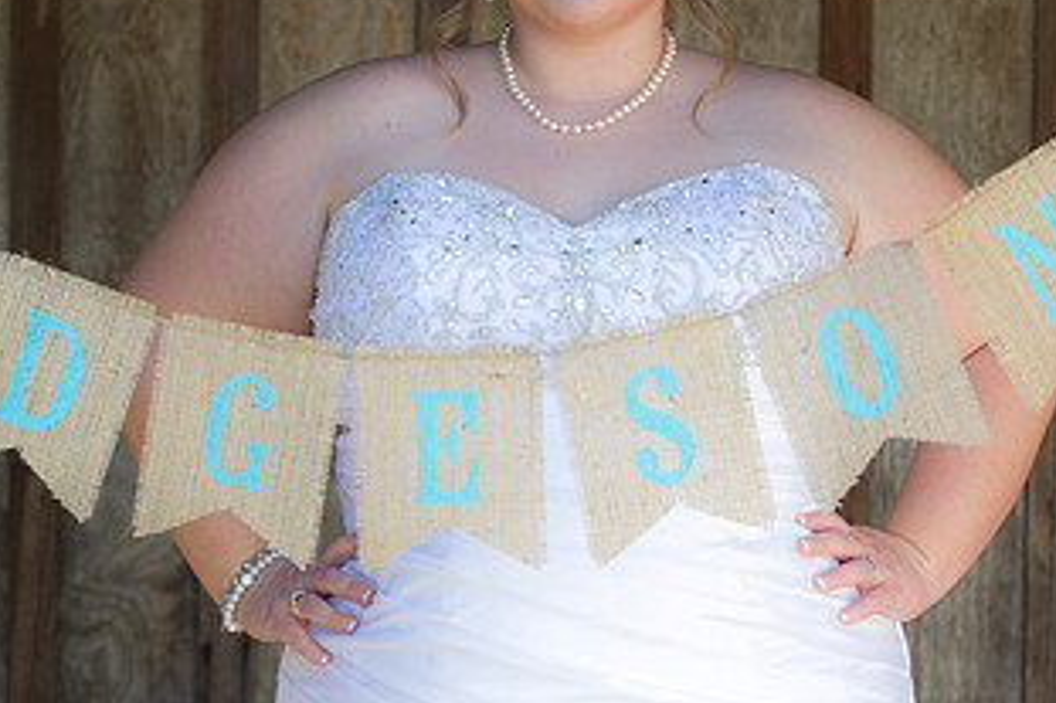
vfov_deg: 9.0
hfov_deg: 13.4
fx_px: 4485
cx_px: 472
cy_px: 224
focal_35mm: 153
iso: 200
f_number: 3.2
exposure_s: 1/250
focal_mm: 82
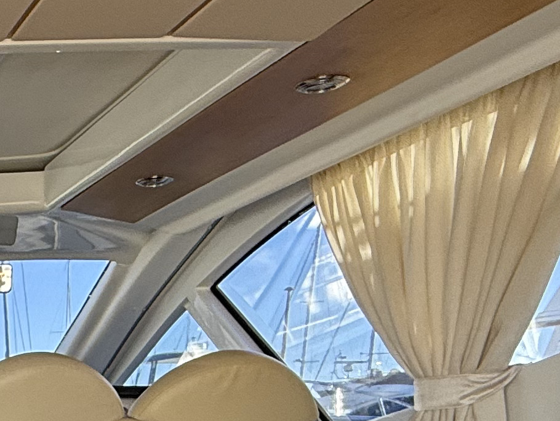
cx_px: -330
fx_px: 1003
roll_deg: +0.2
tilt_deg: -7.9
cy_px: 586
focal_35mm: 62
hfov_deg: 23.4
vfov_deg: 20.9
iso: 64
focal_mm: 2.22
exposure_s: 1/126
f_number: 2.2
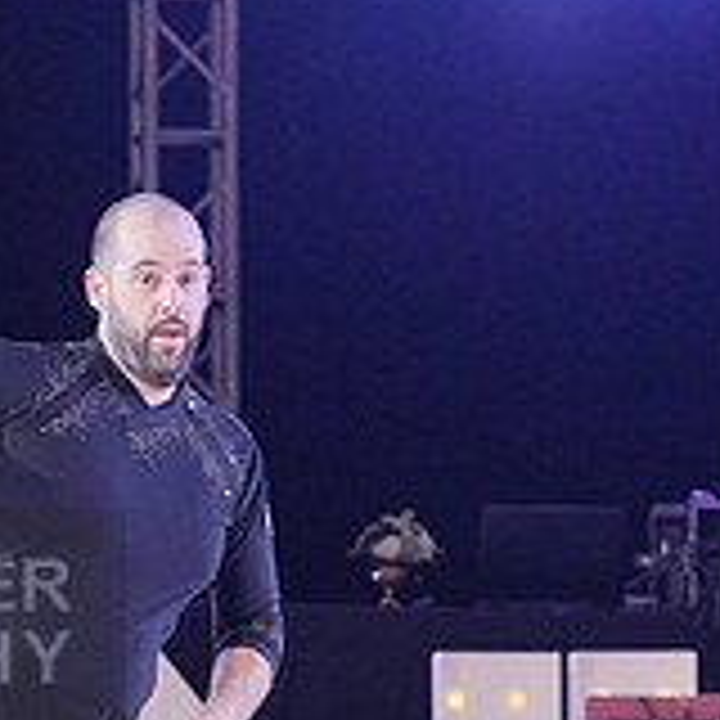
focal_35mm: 296
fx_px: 6966
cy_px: 628
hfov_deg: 5.9
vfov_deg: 5.9
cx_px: -364
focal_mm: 96
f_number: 4
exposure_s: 1/500
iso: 2500
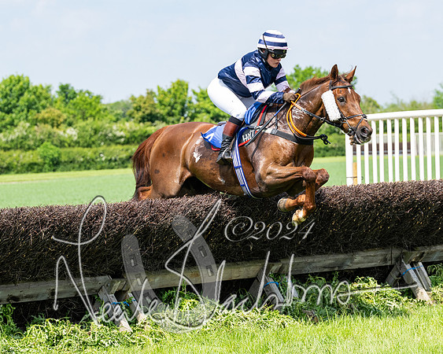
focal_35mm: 145
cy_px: 175
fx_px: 1901
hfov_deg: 13.3
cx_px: 157
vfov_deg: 10.6
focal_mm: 86
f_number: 4
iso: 400
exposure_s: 1/2000
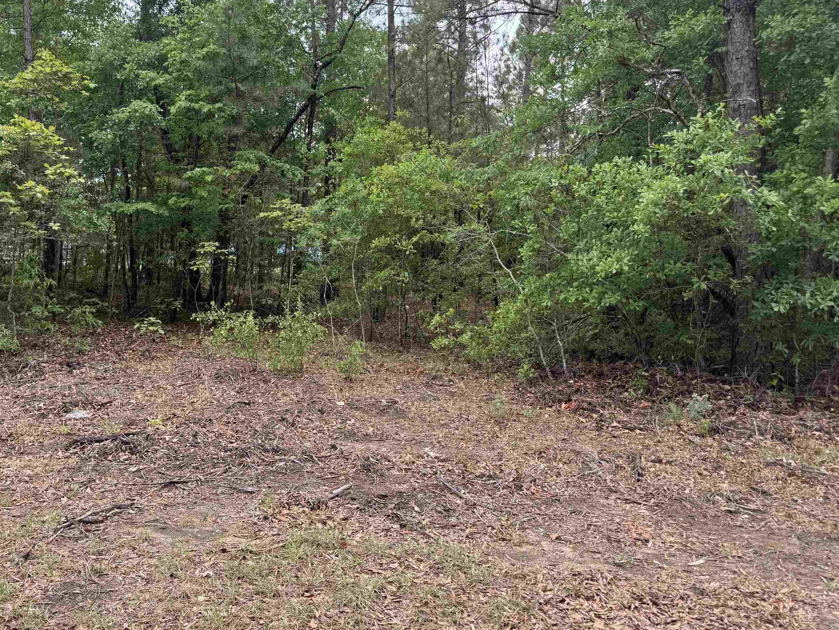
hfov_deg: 57.7
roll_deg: -0.4
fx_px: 751
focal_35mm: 31
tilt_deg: +1.8
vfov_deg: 45.3
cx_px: 320
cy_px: 261
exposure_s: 1/527
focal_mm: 6.76
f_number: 1.78
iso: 80
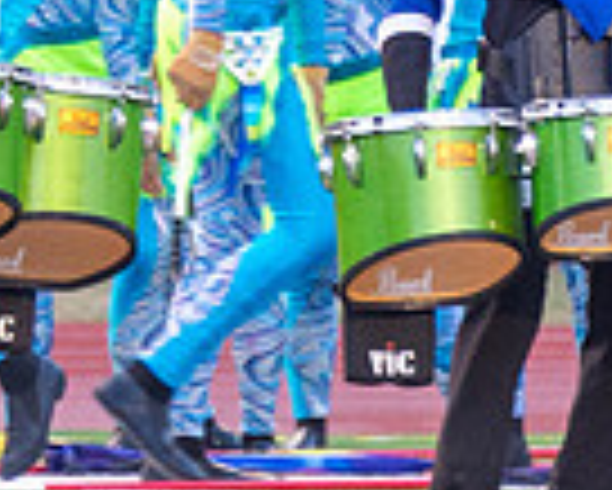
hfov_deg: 1.2
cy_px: -360
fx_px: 30379
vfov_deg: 0.9
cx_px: -242
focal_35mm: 1676
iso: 2500
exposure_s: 1/200
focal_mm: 300
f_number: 5.6
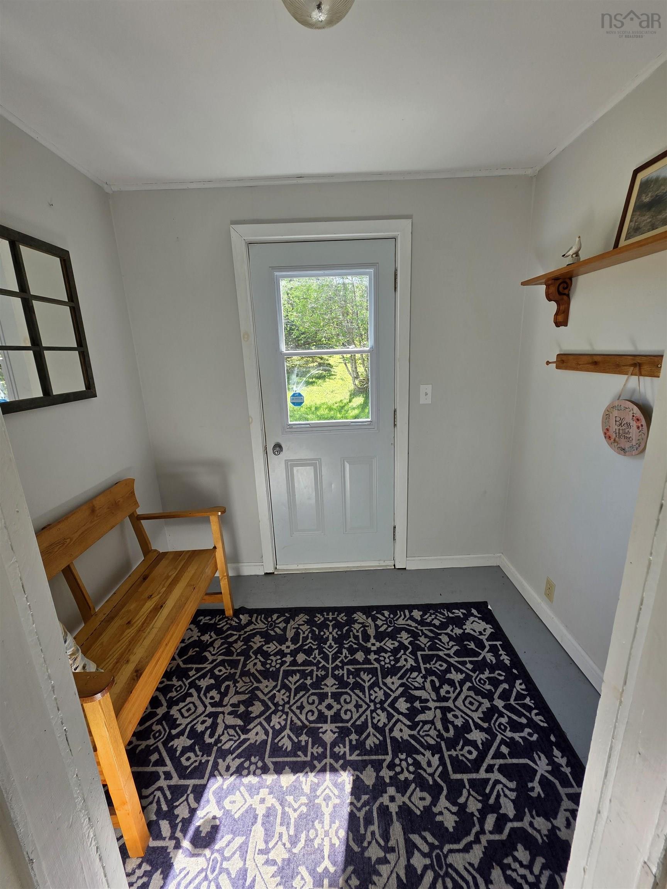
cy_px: 444
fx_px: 334
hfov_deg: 89.9
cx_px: 334
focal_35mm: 13
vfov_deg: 106.2
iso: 40
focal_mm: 2.2
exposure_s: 1/174
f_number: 1.9
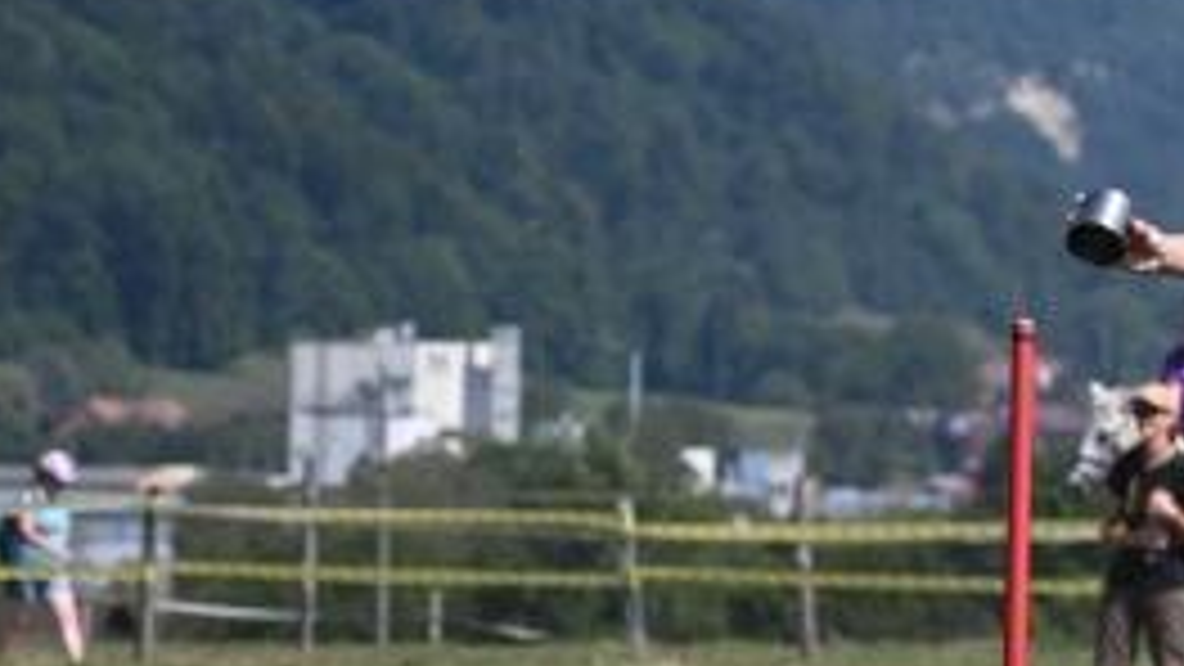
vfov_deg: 3.8
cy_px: 554
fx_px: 9985
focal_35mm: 318
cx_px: 1562
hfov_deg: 6.7
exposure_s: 1/1250
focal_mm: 100
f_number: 5.6
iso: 160
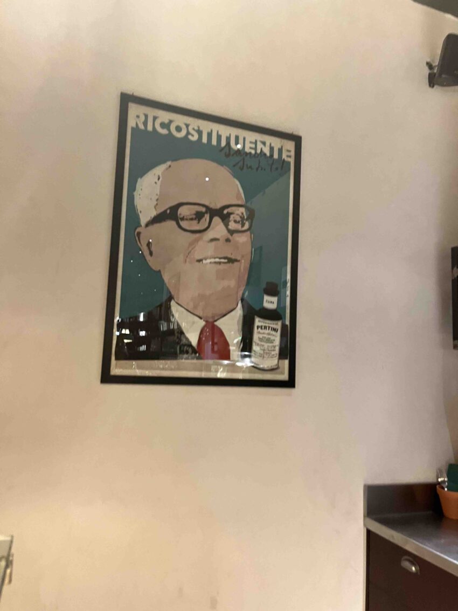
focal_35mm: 26
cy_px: 306
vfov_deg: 67.3
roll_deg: -0.1
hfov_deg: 53.1
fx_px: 459
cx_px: 229
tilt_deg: +5.7
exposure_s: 1/33
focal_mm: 5.1
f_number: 1.6
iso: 400
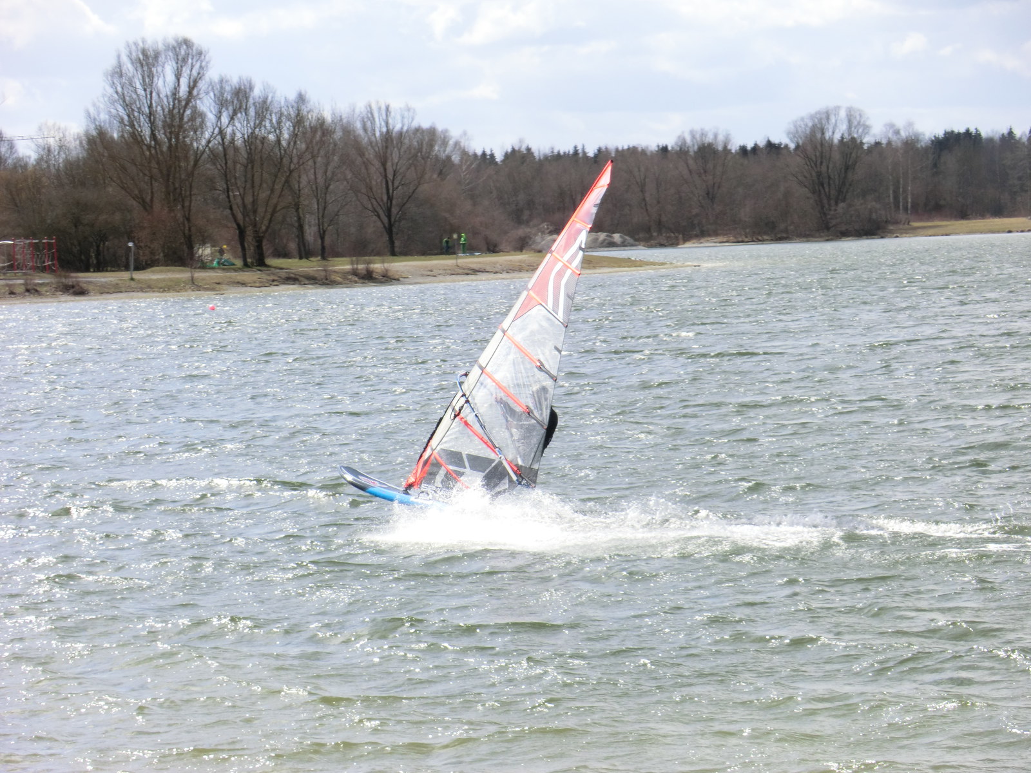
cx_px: 516
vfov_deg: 12.0
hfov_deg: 16.0
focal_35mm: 123
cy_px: 386
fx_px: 3663
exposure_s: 1/400
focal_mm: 22
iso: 80
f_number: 5.2
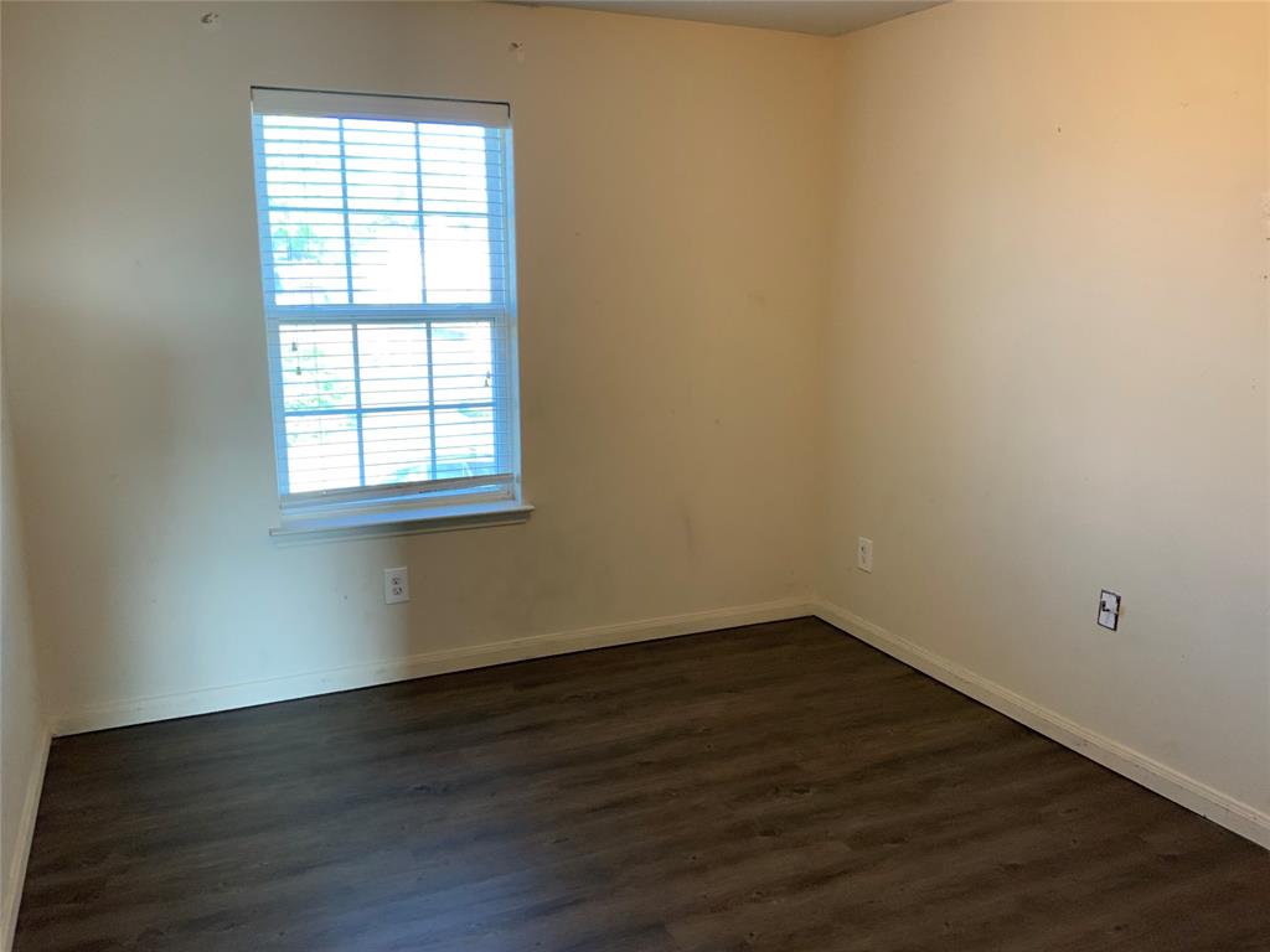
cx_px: 635
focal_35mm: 29
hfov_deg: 61.7
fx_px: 1064
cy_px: 476
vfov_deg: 48.2
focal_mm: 3
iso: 80
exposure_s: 1/60
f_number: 1.8
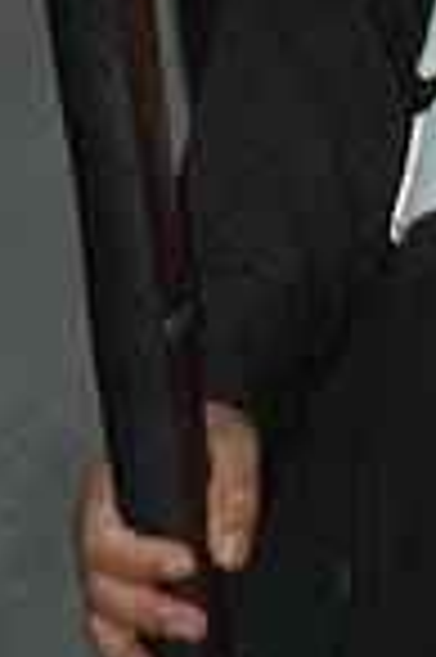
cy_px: -590
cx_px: 605
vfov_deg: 4.7
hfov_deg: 3.2
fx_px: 7848
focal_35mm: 431
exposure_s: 1/125
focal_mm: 60
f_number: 5.6
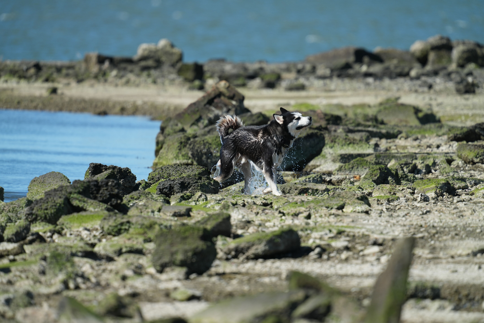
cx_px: 242
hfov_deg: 3.4
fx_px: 8066
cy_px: 162
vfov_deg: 2.3
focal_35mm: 600
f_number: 5.6
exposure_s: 1/1000
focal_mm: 600
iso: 320
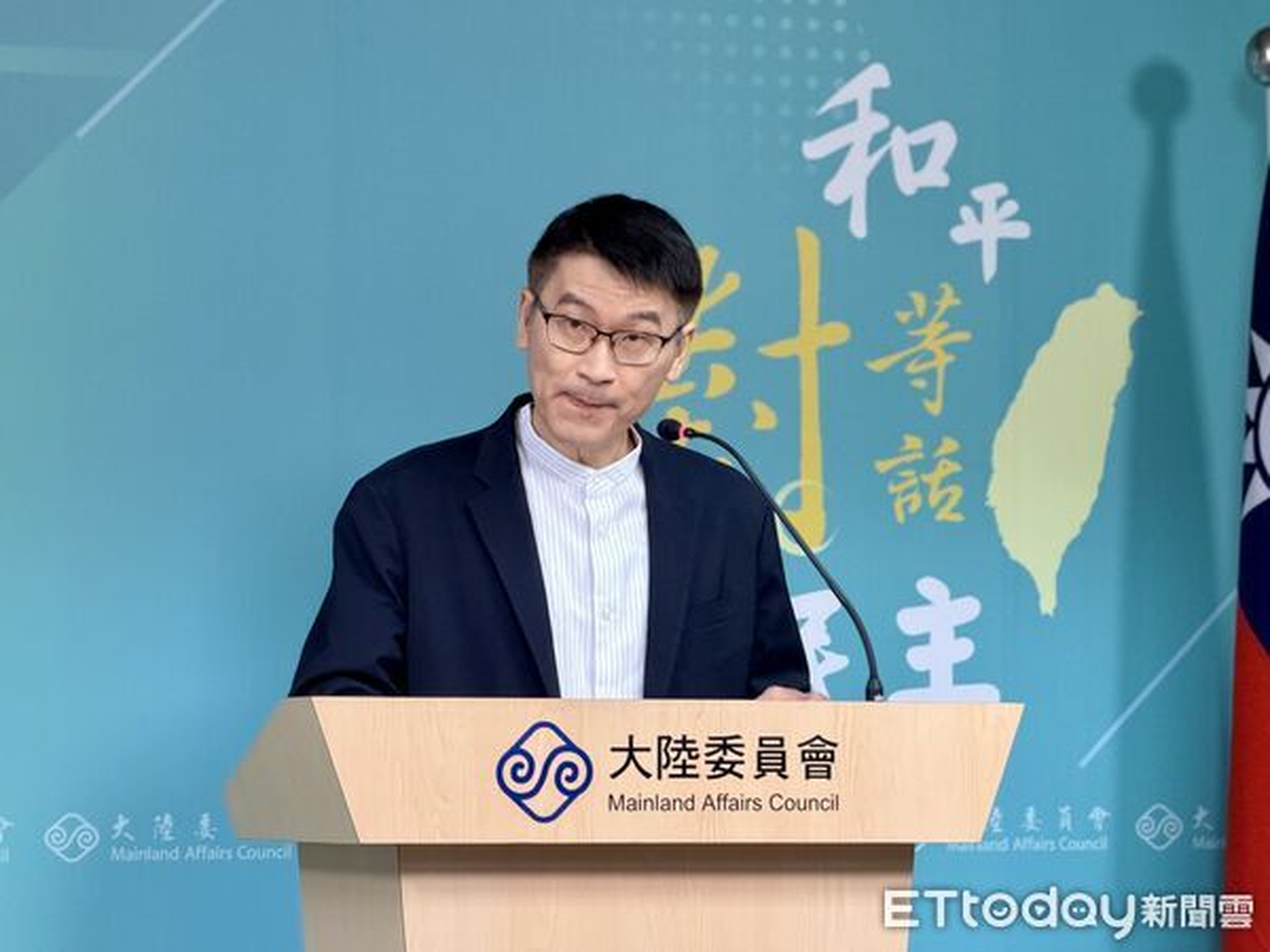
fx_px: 3669
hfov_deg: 19.6
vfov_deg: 14.8
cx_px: 635
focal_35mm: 100
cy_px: 476
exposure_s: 1/120
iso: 250
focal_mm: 16.89
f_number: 2.8
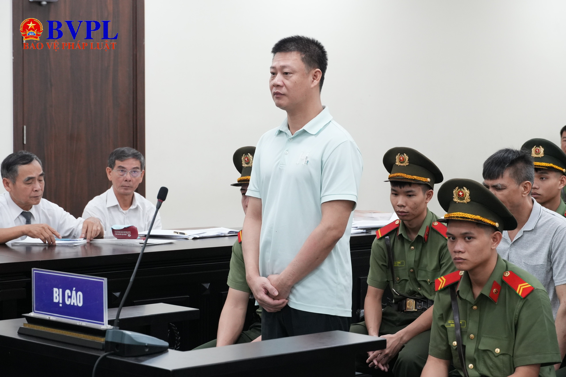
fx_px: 1509
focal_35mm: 96
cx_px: 283
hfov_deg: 21.2
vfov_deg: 14.3
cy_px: 188
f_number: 6.3
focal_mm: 64
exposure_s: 1/100
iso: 1600
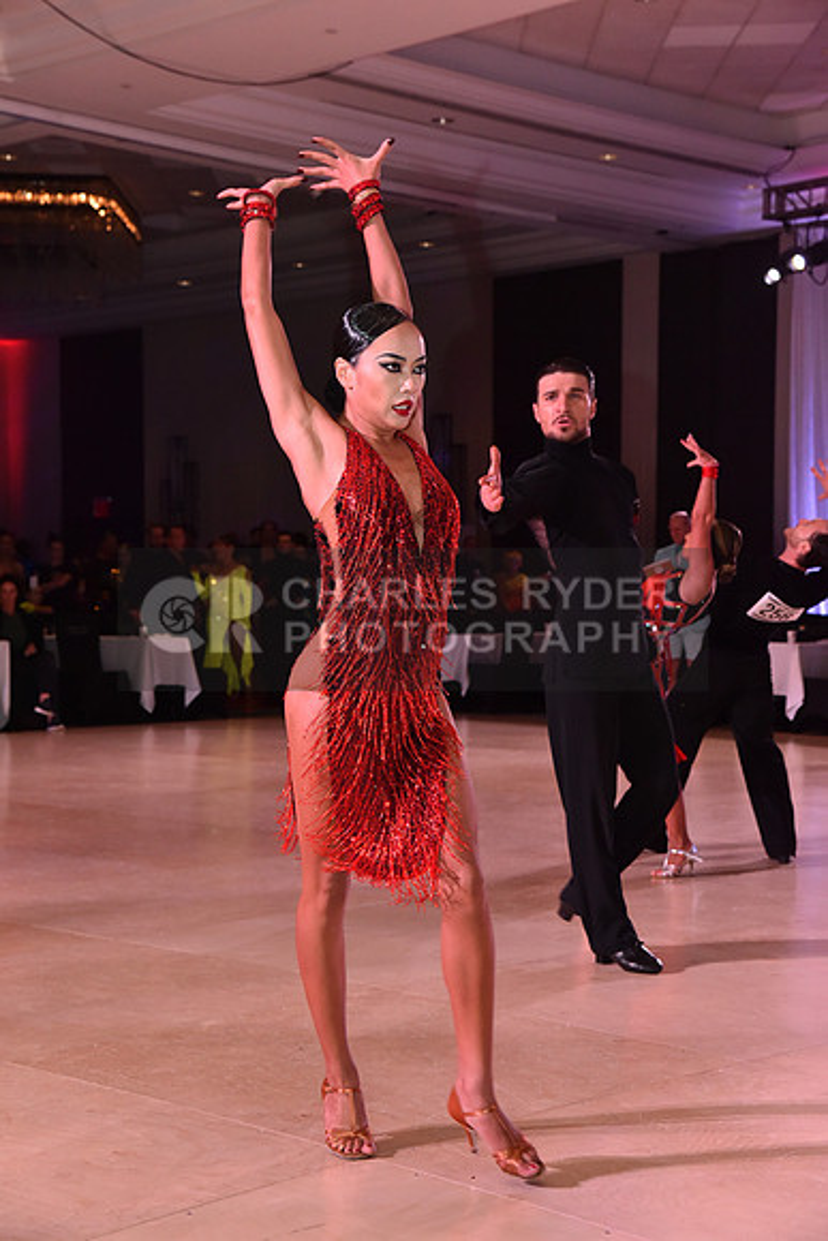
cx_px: 414
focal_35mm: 62
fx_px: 2138
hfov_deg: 21.9
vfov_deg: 32.4
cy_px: 620
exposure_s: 1/320
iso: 2500
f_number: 6.3
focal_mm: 62
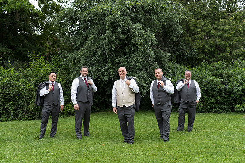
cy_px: 82
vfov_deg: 29.9
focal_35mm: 45
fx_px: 306
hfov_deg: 43.6
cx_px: 122
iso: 90
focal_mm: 45
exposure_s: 1/320
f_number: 2.8
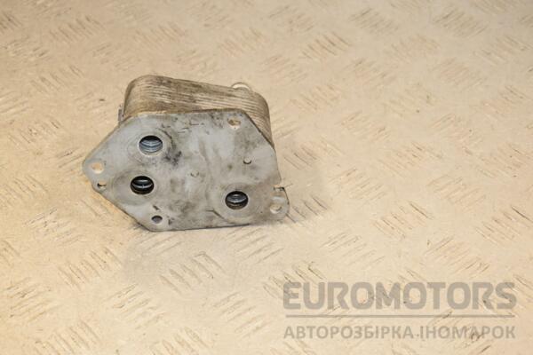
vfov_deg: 15.7
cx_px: 266
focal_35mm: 87
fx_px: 1288
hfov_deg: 23.4
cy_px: 178
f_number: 7.1
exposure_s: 1/200
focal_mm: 58
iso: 800
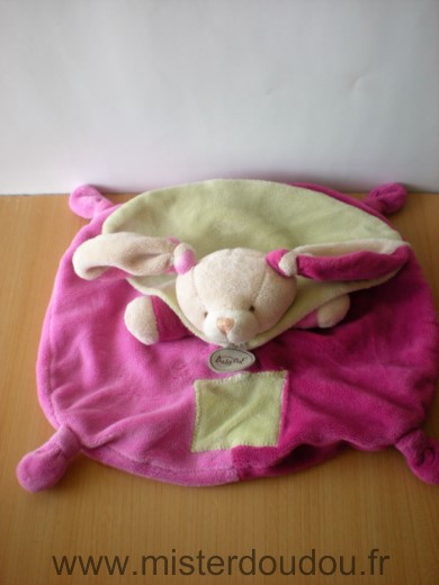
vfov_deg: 49.0
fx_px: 643
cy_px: 292
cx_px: 220
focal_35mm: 38
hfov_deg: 37.7
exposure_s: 1/60
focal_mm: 6.3
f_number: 3.1
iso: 121
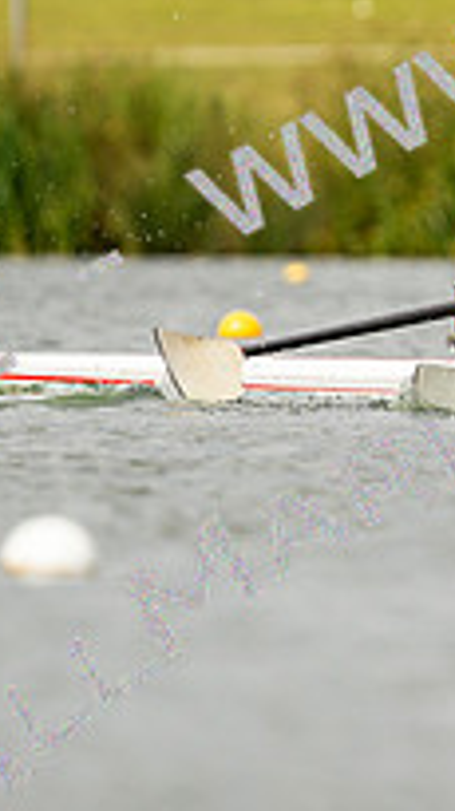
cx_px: 677
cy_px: 247
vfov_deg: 1.2
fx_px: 38279
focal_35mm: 1781
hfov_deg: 0.7
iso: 250
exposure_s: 1/2000
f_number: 6.3
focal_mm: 600
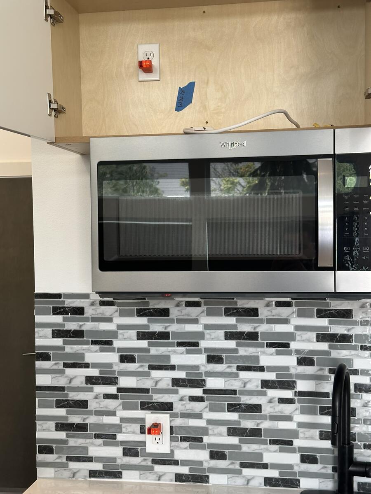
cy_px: 247
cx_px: 186
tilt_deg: -1.1
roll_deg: +0.4
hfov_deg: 30.3
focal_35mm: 48
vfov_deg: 39.7
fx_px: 686
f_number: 1.78
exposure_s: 1/120
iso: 160
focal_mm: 6.86
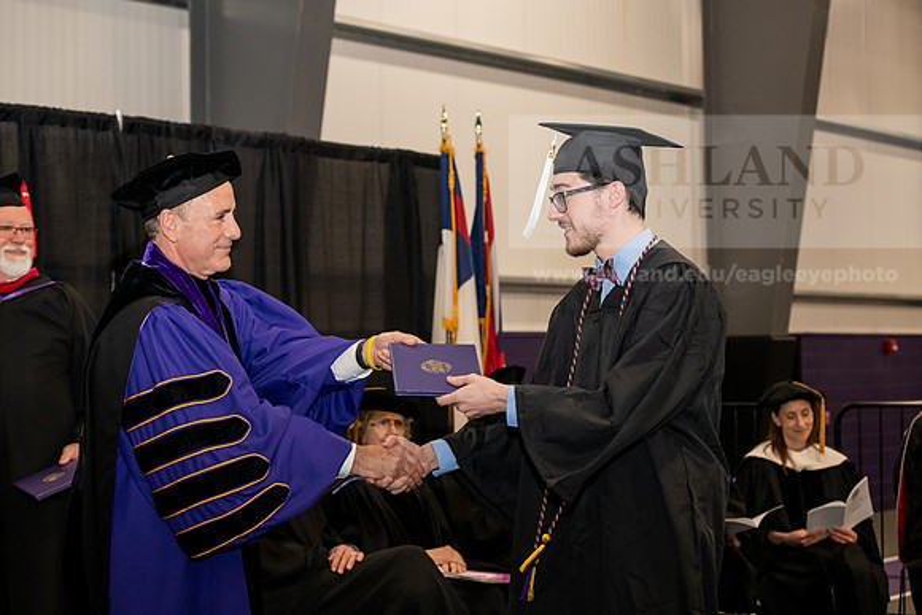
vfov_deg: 19.5
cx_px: 461
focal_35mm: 70
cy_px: 308
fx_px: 1793
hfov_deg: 28.8
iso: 2500
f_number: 5.6
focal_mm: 70
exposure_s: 1/200
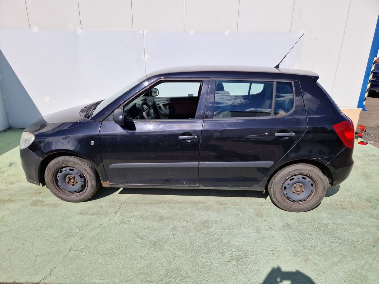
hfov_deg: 73.9
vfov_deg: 58.9
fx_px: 252
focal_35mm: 23
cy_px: 142
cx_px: 190
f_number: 1.8
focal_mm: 5.4
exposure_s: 1/2784
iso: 50
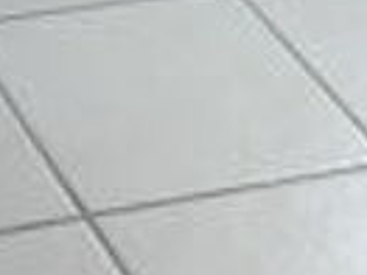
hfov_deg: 10.8
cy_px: 6
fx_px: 1864
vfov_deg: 8.4
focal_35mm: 176
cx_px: -199
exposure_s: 1/13
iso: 400
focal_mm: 4
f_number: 3.4
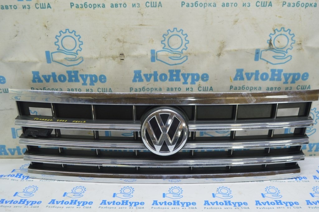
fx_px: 292
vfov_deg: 39.9
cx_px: 160
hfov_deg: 57.3
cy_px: 106
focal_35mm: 33
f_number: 5.6
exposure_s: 1/20
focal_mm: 22
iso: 400
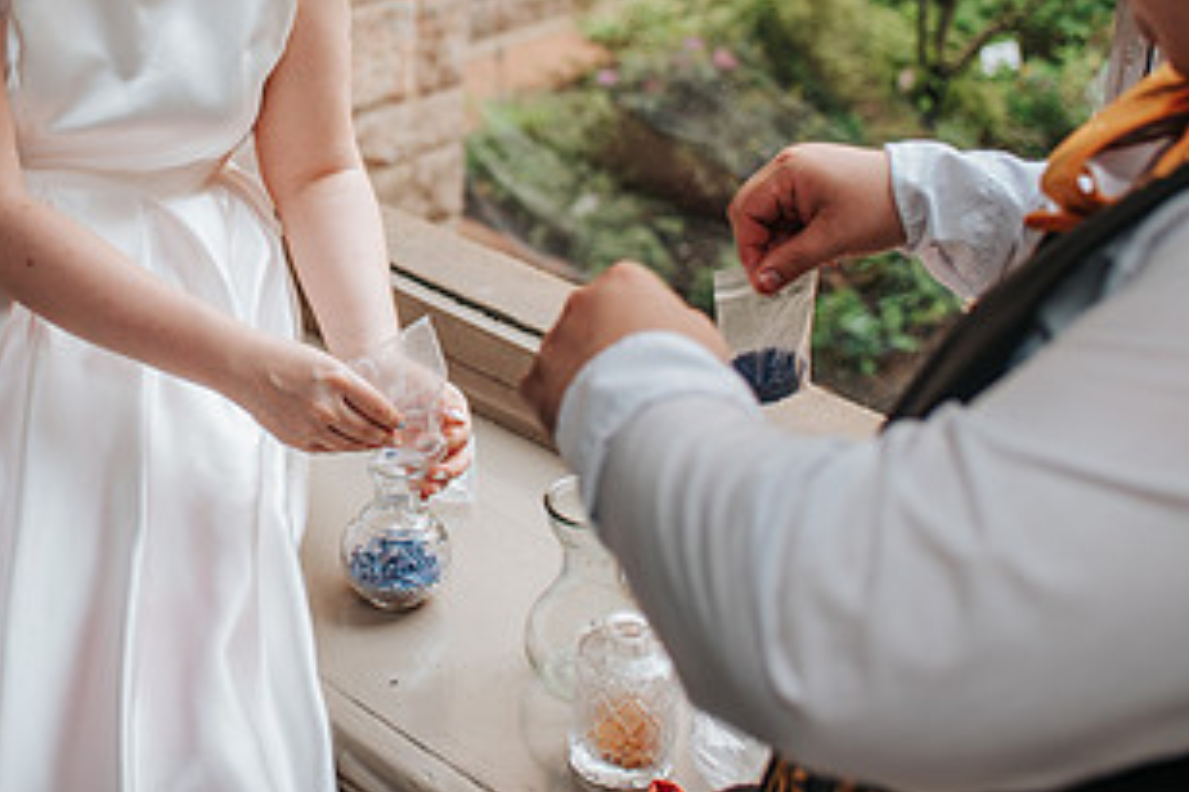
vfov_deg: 20.3
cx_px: 197
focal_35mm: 66
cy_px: 118
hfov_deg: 29.6
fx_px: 2179
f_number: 3.2
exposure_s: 1/200
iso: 200
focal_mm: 35
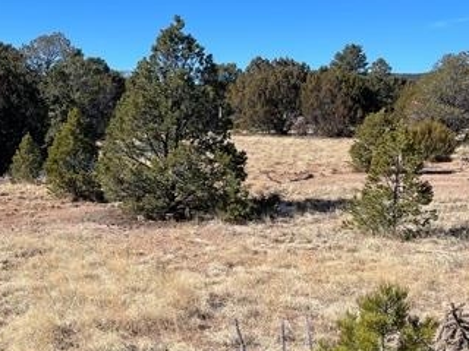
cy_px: 178
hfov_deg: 34.5
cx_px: 37
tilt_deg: -2.5
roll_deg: -2.9
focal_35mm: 52
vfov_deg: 28.0
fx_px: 705
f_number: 1.6
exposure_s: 1/2959
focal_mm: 4.2
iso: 32
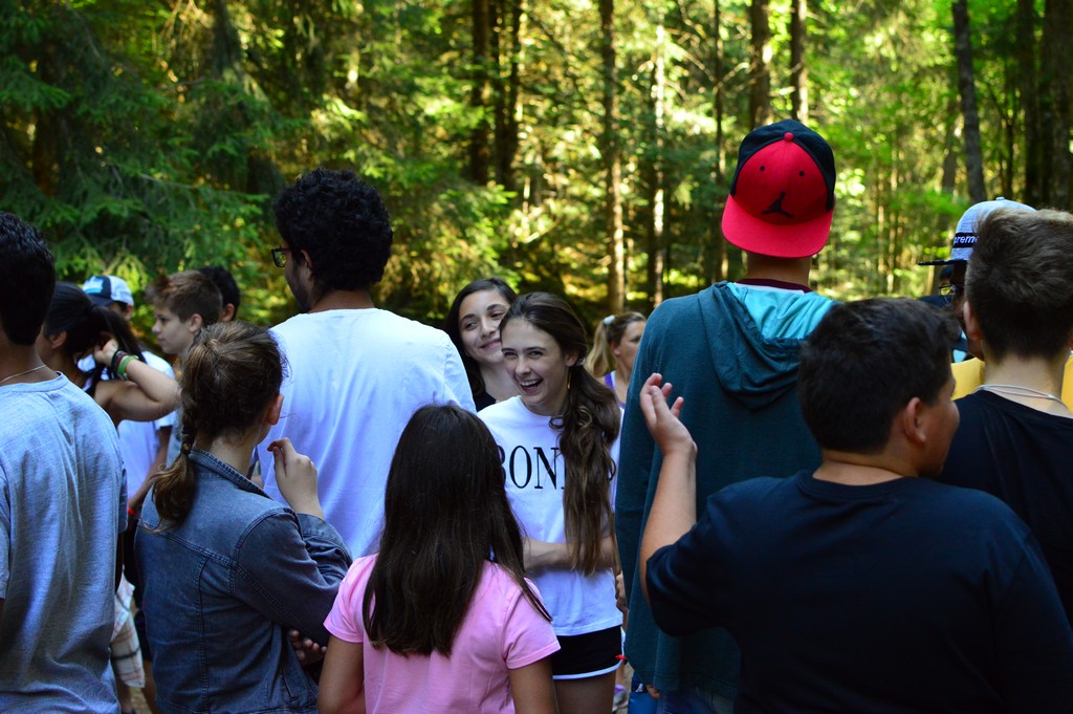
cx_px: 536
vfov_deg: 25.7
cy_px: 357
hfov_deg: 37.9
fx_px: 1563
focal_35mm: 52
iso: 1600
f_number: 2.8
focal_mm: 35
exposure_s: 1/320
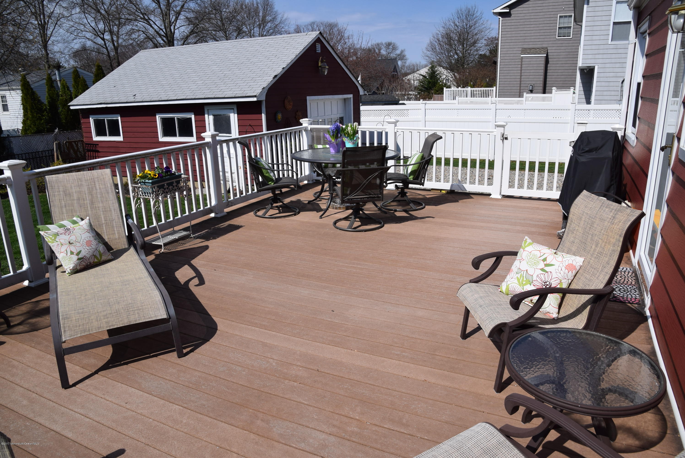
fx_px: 457
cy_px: 229
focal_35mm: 24
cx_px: 342
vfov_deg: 53.2
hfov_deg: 73.7
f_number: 11
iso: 200
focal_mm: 16
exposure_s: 1/500
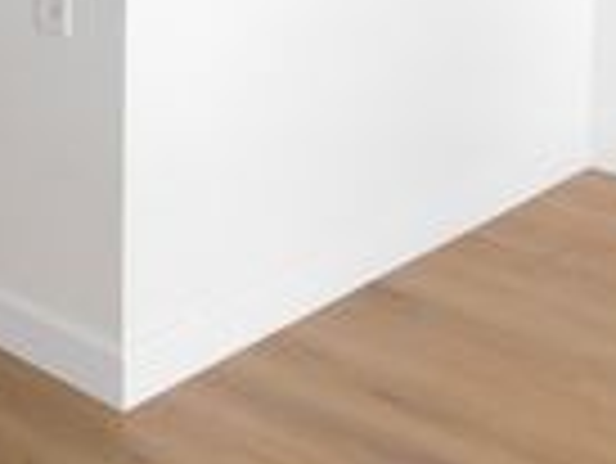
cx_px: -139
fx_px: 1496
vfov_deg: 16.3
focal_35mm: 84
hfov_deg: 21.5
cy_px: -200
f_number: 3
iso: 280
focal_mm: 4
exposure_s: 1/30
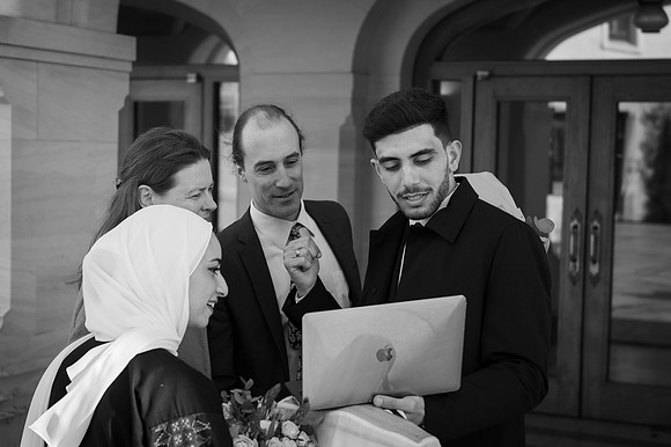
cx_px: 336
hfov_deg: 33.4
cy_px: 224
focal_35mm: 60
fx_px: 1118
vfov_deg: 22.6
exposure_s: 1/3200
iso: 200
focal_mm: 40
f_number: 2.8
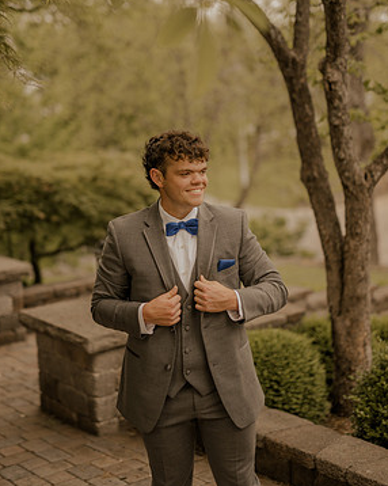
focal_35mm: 59
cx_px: 187
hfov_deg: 25.8
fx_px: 848
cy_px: 212
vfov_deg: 31.9
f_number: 2.2
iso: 100
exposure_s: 1/640
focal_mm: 50
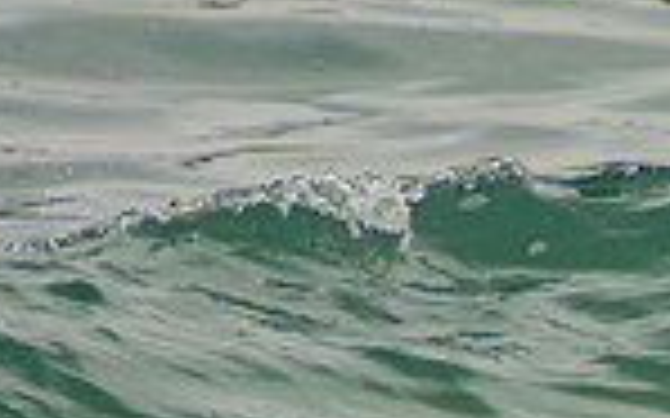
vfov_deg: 0.6
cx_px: 1160
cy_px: 771
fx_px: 36962
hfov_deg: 1.0
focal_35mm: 2025
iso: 280
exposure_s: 1/1250
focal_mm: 340
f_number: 5.6
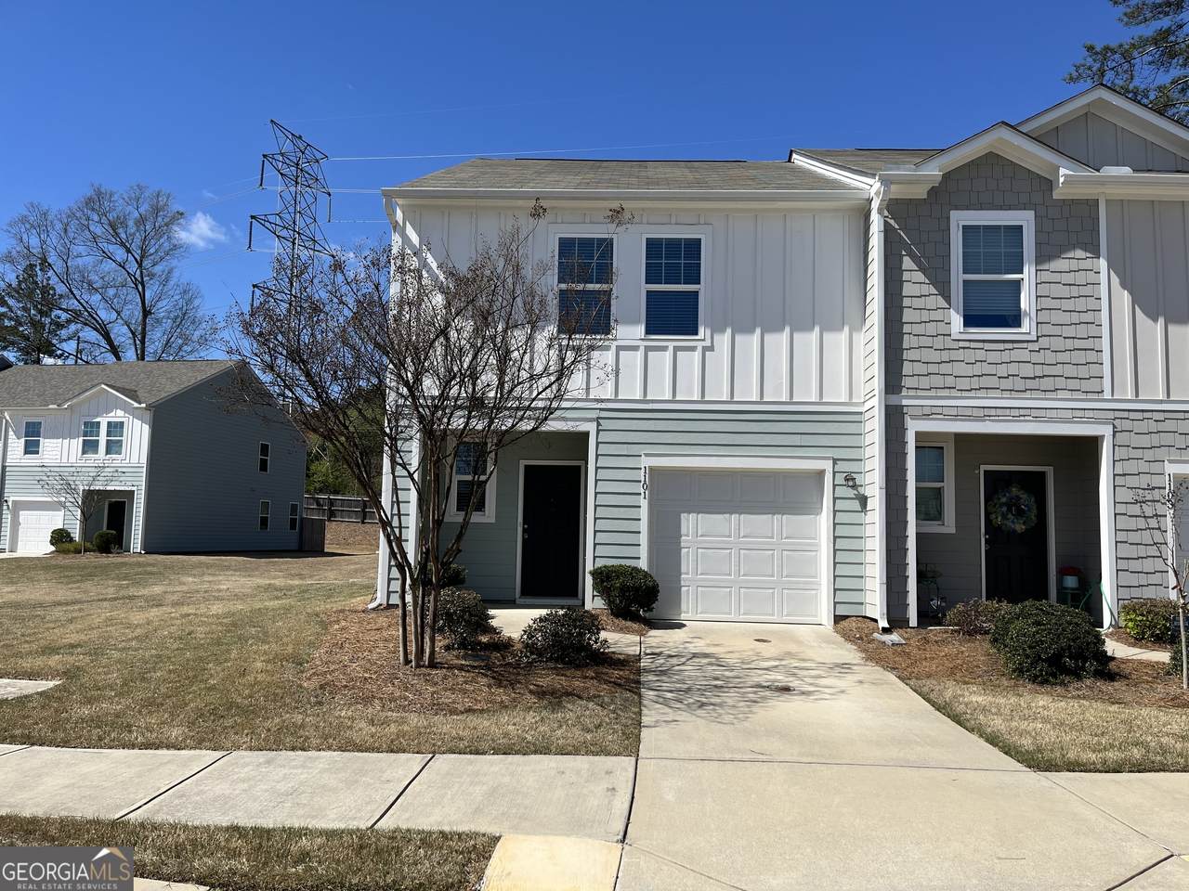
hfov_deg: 67.3
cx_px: 594
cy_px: 446
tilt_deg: +4.6
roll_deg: -1.2
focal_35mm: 26
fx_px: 893
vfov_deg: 53.1
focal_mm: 5.1
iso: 50
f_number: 1.6
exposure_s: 1/4651
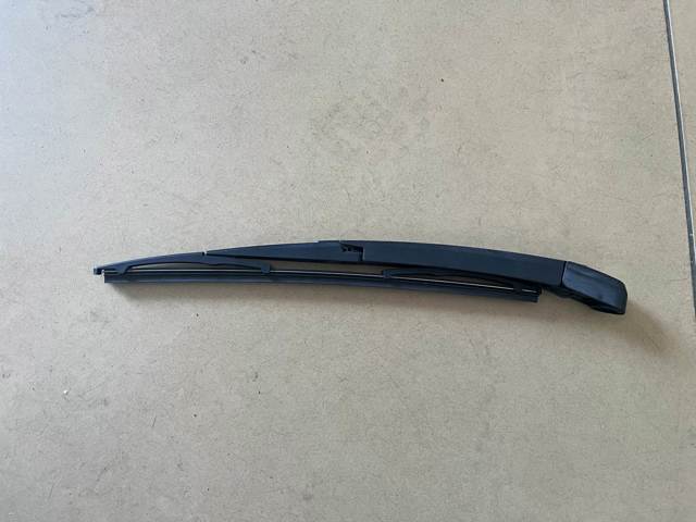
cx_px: 348
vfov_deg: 53.1
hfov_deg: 67.3
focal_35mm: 26
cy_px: 261
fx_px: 523
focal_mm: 5.1
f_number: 1.6
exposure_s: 1/50
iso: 125
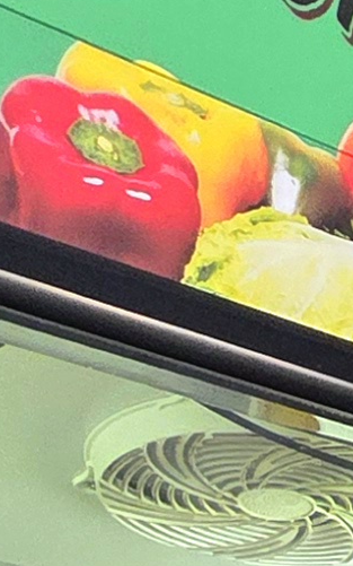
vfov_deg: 15.6
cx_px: 1448
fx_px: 1694
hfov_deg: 7.6
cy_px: 1081
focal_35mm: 110
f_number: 1.9
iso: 320
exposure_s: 1/120
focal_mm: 2.2
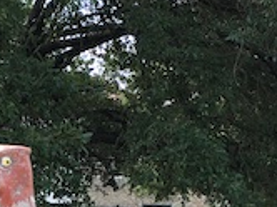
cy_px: 227
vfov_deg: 12.9
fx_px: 895
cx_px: -27
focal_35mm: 112
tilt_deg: -1.2
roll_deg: -1.0
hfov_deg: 17.0
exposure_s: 1/340
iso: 25
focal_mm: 4.15
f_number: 2.2
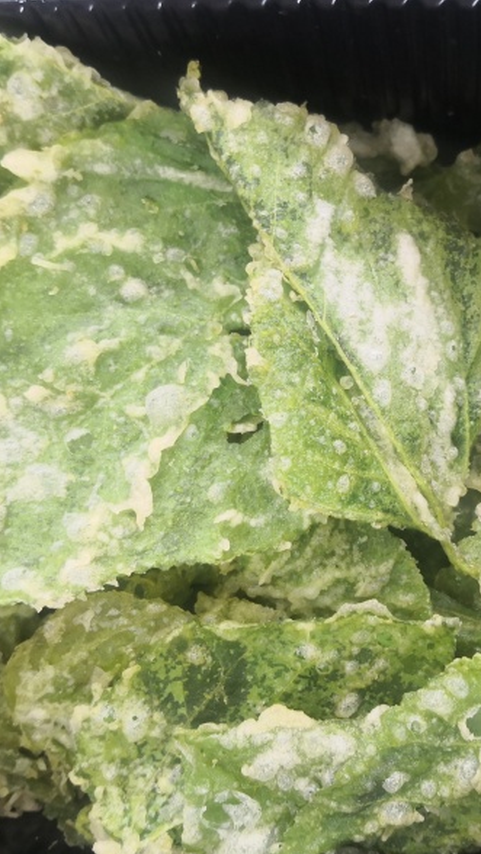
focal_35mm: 40
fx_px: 906
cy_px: 433
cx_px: 369
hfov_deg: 29.2
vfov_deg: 50.5
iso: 160
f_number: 1.6
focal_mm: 3.95
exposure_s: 1/50
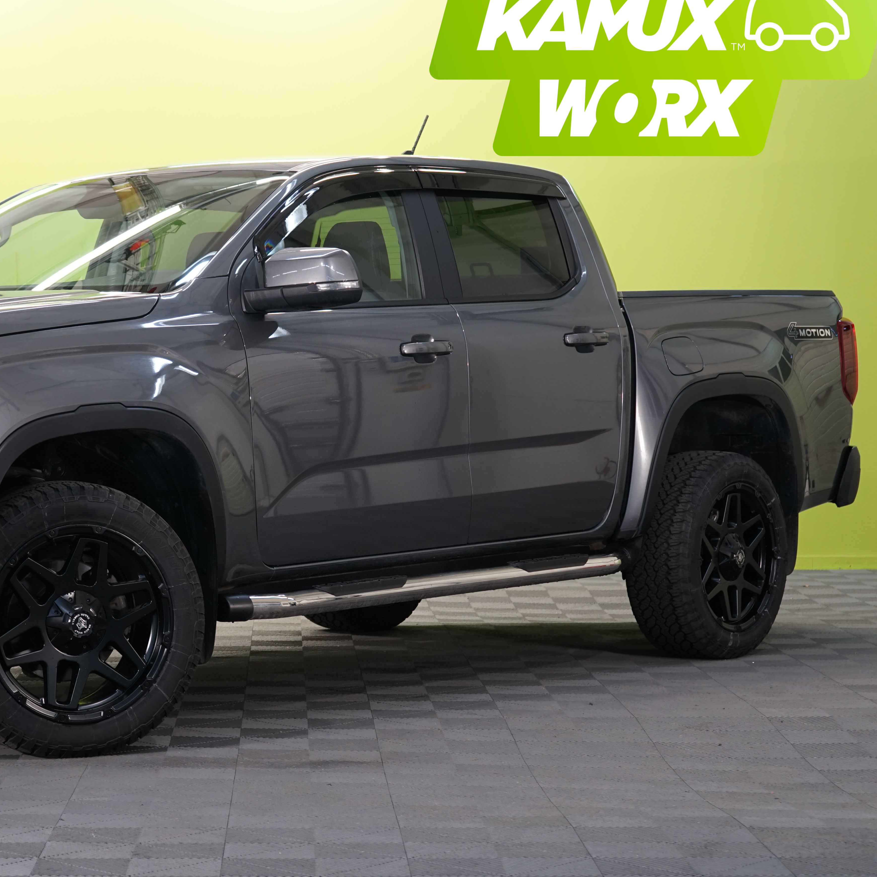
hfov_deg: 19.2
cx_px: 212
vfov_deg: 19.3
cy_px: 410
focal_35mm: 90
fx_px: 2580
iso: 500
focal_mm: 62
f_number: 5.6
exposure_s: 1/30
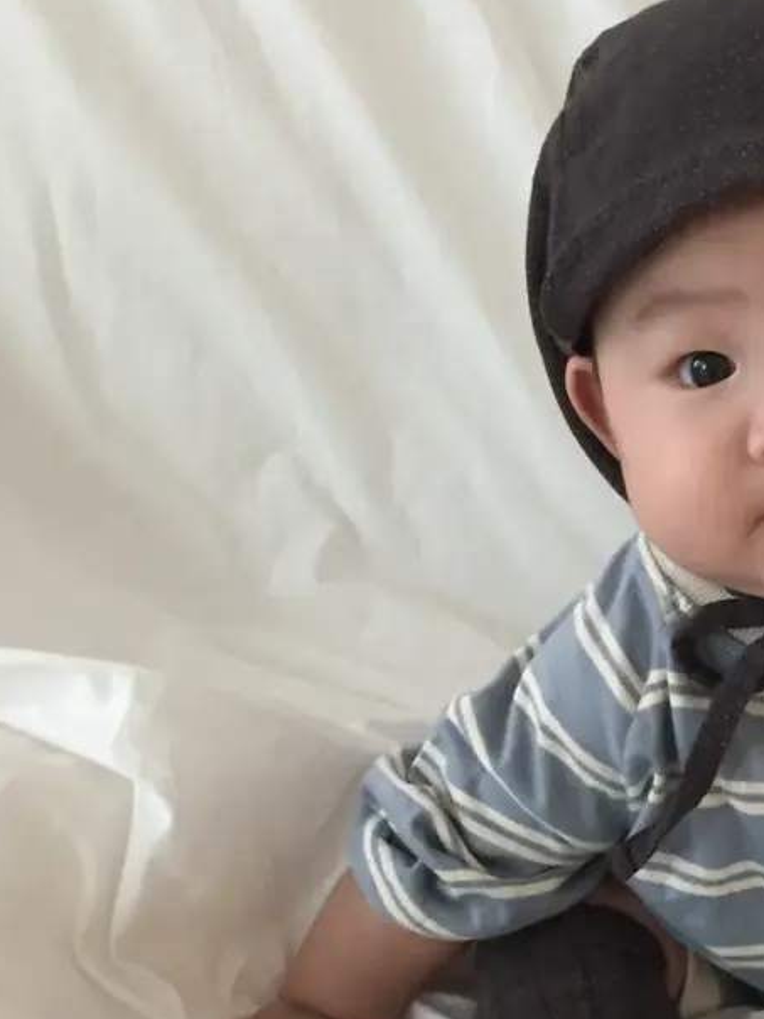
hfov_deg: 22.3
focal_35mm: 64
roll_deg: -1.1
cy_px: 758
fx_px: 1883
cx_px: 700
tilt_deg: -25.5
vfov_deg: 29.8
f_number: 2.2
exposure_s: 1/30
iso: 200
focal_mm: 4.15
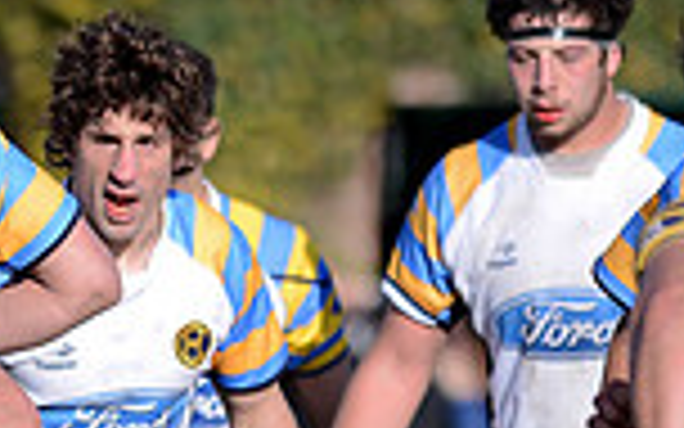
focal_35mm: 1634
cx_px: 81
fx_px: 30460
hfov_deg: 1.3
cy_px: 660
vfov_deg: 0.8
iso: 560
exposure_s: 1/4000
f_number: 4
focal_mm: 420
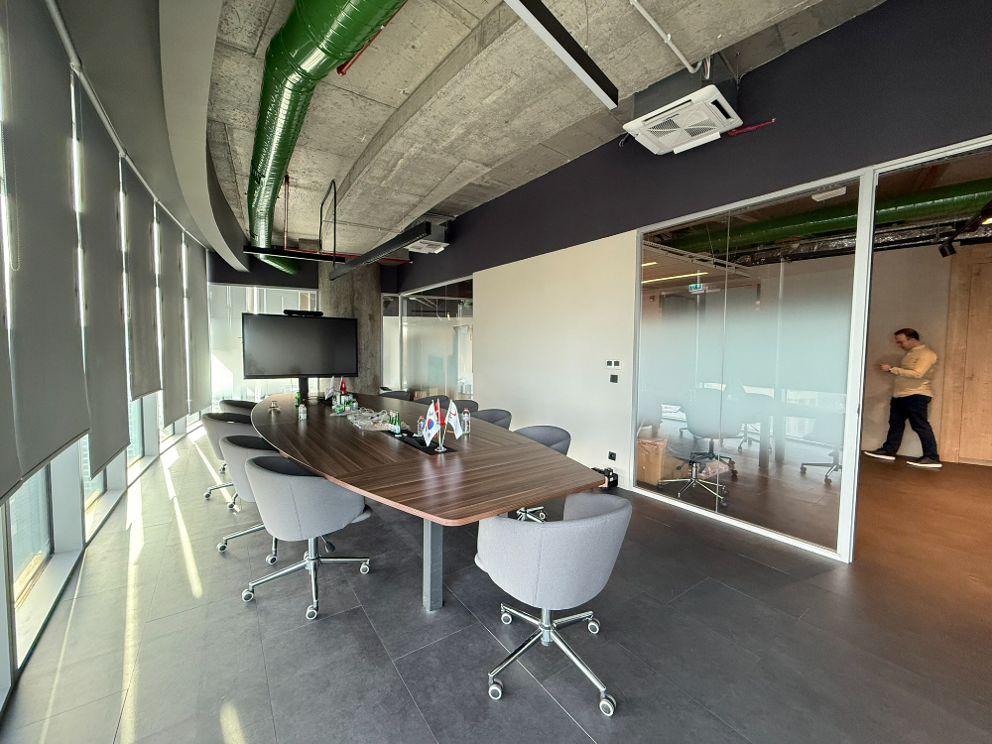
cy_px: 372
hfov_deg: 102.1
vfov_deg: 85.7
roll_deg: -0.7
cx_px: 496
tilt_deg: -3.1
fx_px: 401
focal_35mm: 14
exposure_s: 1/99
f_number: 2.2
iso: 320
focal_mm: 2.22
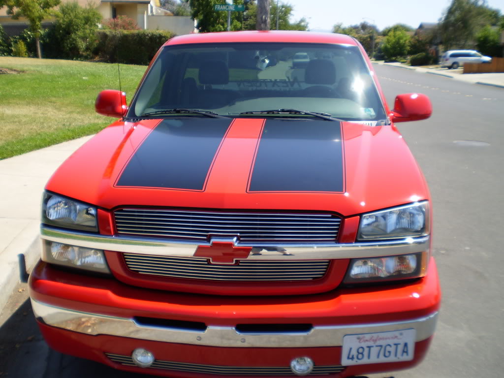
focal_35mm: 36
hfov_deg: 51.4
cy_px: 189
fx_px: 524
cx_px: 252
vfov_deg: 39.7
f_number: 3.1
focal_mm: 6.3
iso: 64
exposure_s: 1/640
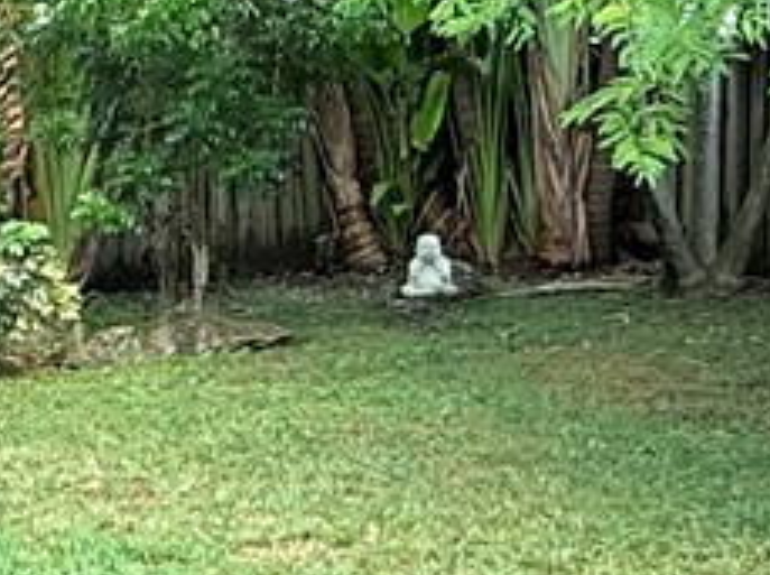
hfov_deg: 18.4
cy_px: 272
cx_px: -286
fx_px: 2176
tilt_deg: -2.7
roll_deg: +3.1
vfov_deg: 15.0
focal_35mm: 98
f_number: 2.2
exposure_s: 1/142
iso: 50
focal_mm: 2.22
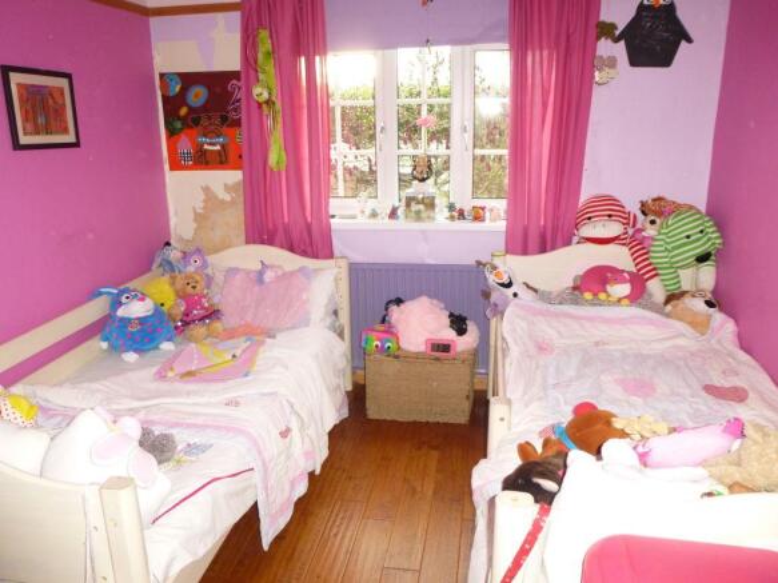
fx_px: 584
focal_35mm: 26
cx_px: 389
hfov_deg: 67.3
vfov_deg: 53.0
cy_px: 292
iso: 400
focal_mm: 4.7
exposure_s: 1/60
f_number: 3.4
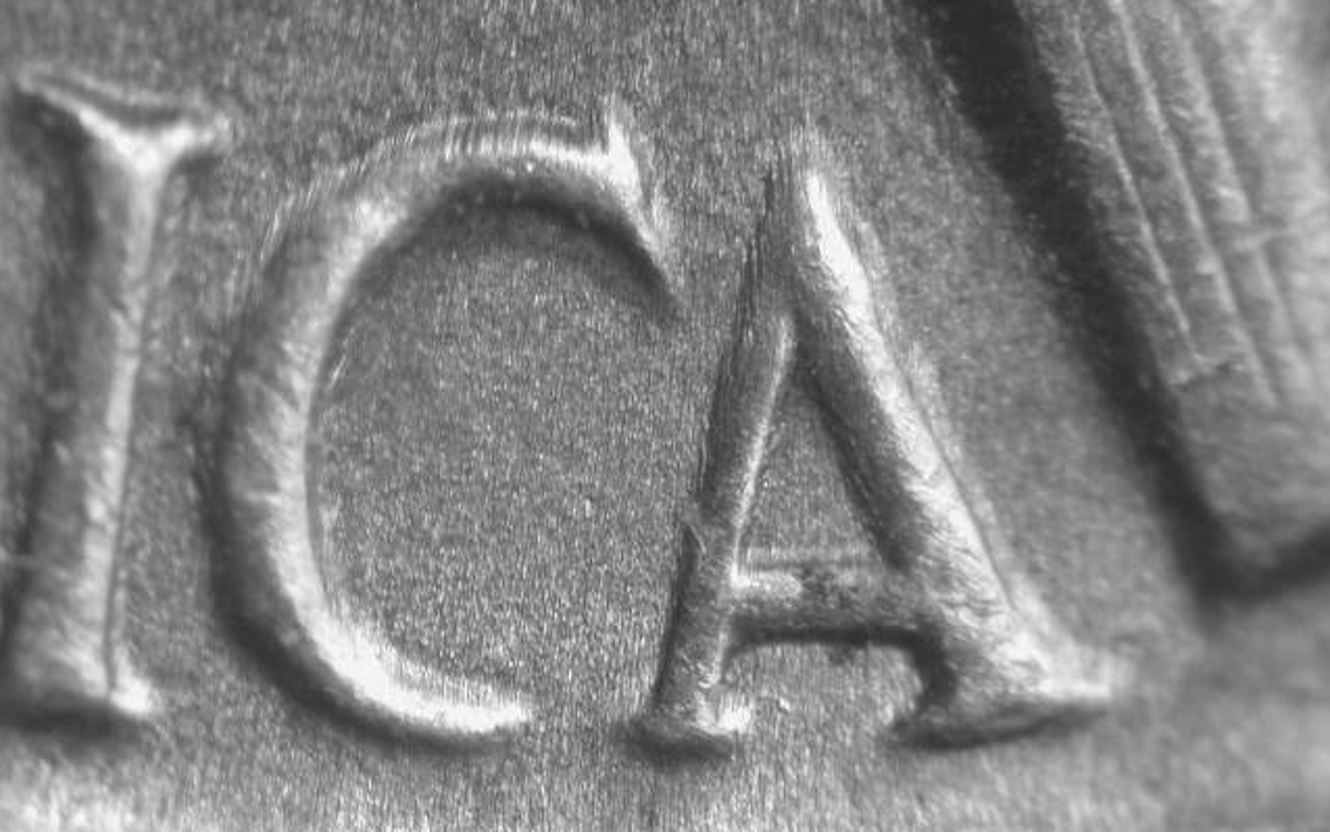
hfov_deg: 13.9
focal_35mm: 151
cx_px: 665
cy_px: 425
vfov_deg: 8.7
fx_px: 5474
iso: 100
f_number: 4.8
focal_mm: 29.5
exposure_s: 1/7
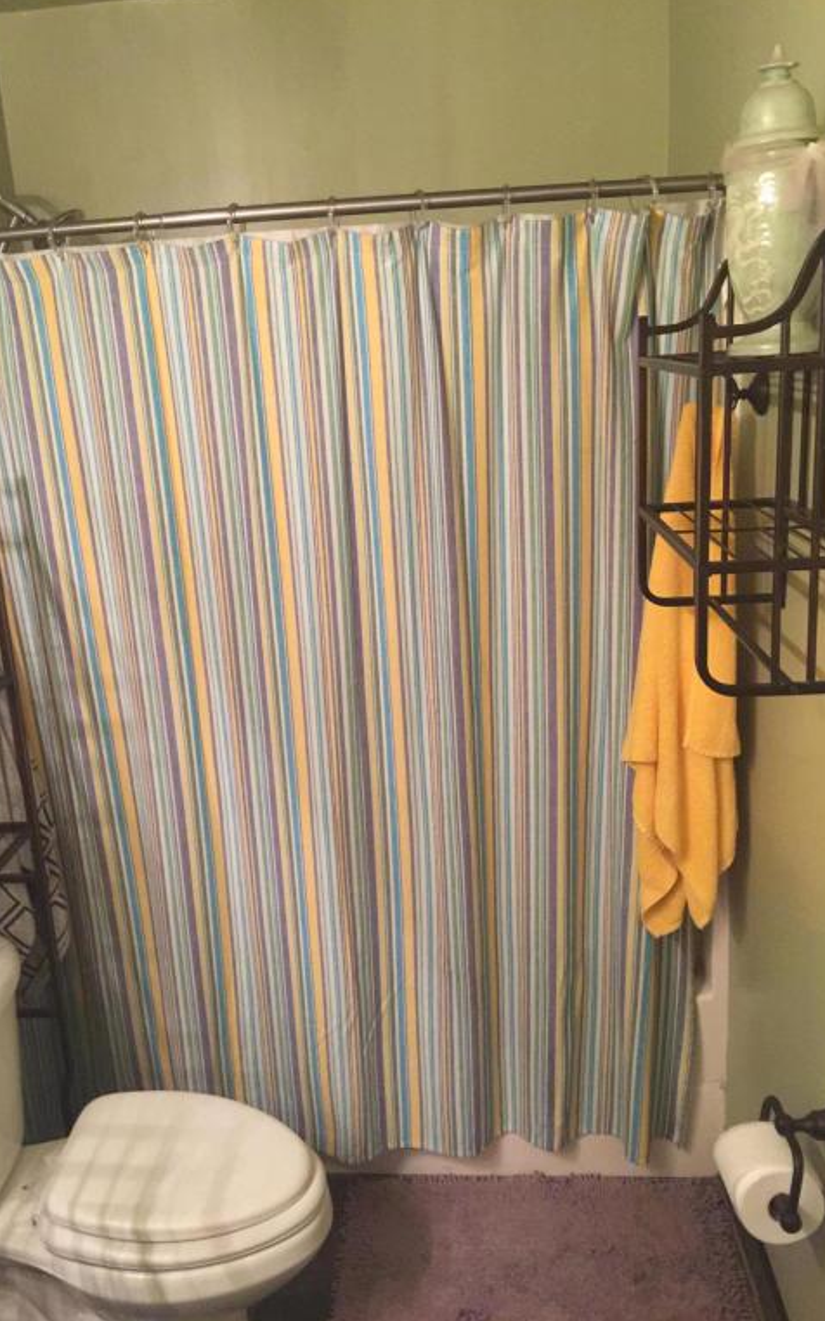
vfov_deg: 61.2
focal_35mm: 31
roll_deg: +4.1
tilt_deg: -15.7
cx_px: 345
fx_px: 1116
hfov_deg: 40.5
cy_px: 657
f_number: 2.2
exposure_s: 1/15
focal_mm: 4.15
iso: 125
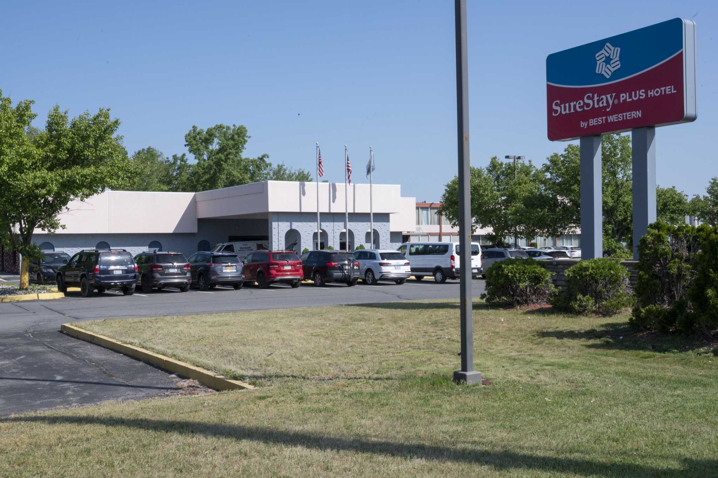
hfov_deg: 49.6
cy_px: 239
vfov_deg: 34.2
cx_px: 359
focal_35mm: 39
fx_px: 777
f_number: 22
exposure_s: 1/160
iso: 400
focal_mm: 39
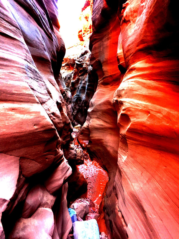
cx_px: 90
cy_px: 120
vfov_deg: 61.7
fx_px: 200
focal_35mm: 29
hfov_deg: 48.2
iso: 100
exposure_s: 1/30
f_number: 2.2
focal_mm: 4.15
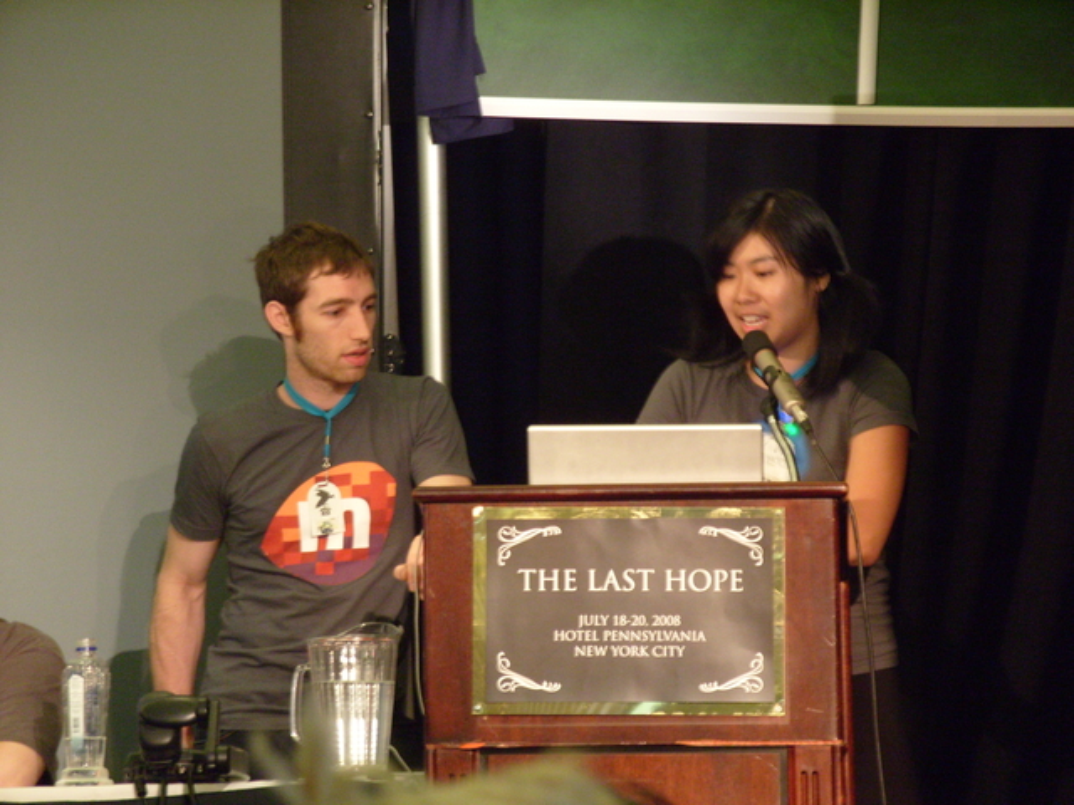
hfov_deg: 11.3
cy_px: 402
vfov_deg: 8.5
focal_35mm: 175
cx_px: 537
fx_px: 5430
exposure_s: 1/15
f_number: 4.5
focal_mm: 39
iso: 400
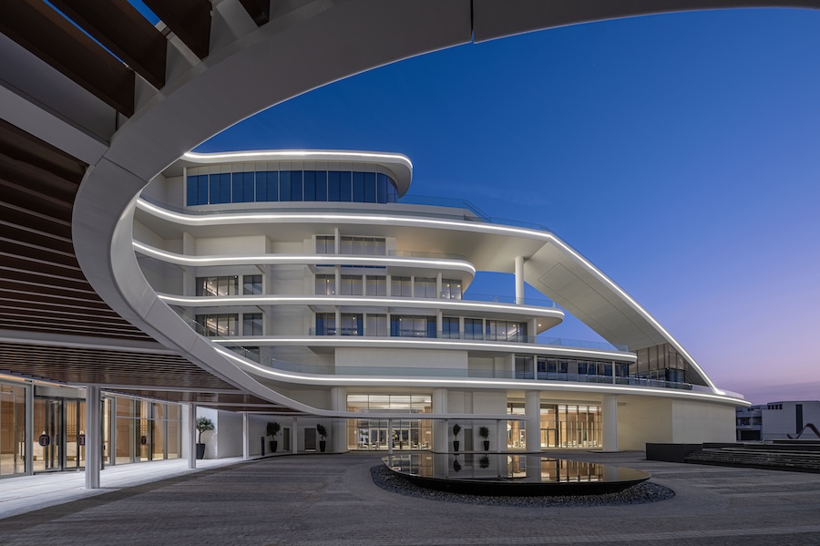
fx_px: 273
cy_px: 273
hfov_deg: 112.7
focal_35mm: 12
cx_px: 410
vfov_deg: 89.9
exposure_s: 2
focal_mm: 12
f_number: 8
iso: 100
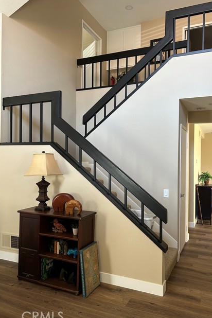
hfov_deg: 46.3
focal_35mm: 28
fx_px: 247
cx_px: 120
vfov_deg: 65.5
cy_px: 159
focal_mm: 5.7
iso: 160
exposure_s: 1/60
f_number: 1.5
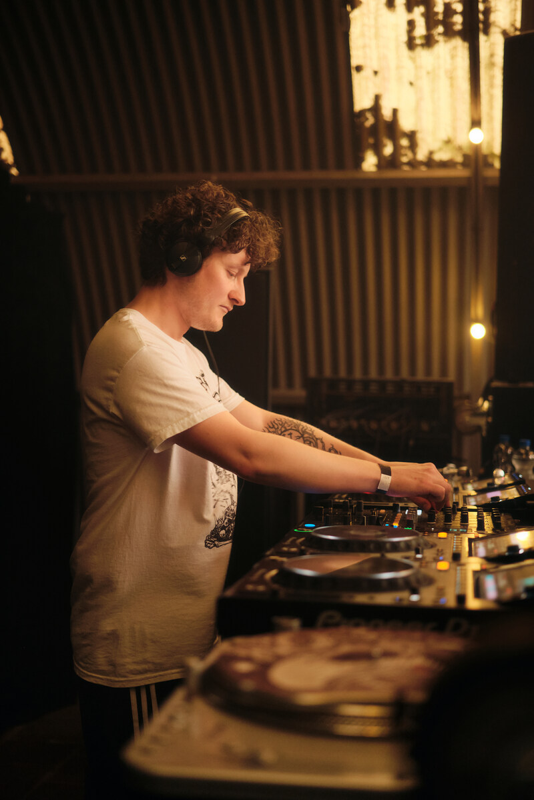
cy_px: 400
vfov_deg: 39.6
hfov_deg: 27.0
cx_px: 267
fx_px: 1112
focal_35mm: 50
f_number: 1.4
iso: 1250
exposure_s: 1/125
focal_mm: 33
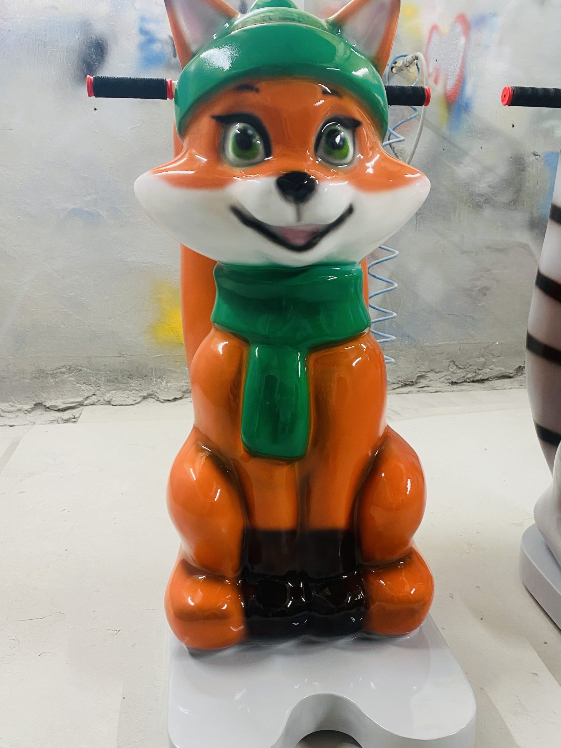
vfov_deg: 58.3
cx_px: 313
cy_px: 407
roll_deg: -2.6
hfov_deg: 45.4
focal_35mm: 31
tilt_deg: -14.7
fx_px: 670
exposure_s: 1/50
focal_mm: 4.25
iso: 100
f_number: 1.8
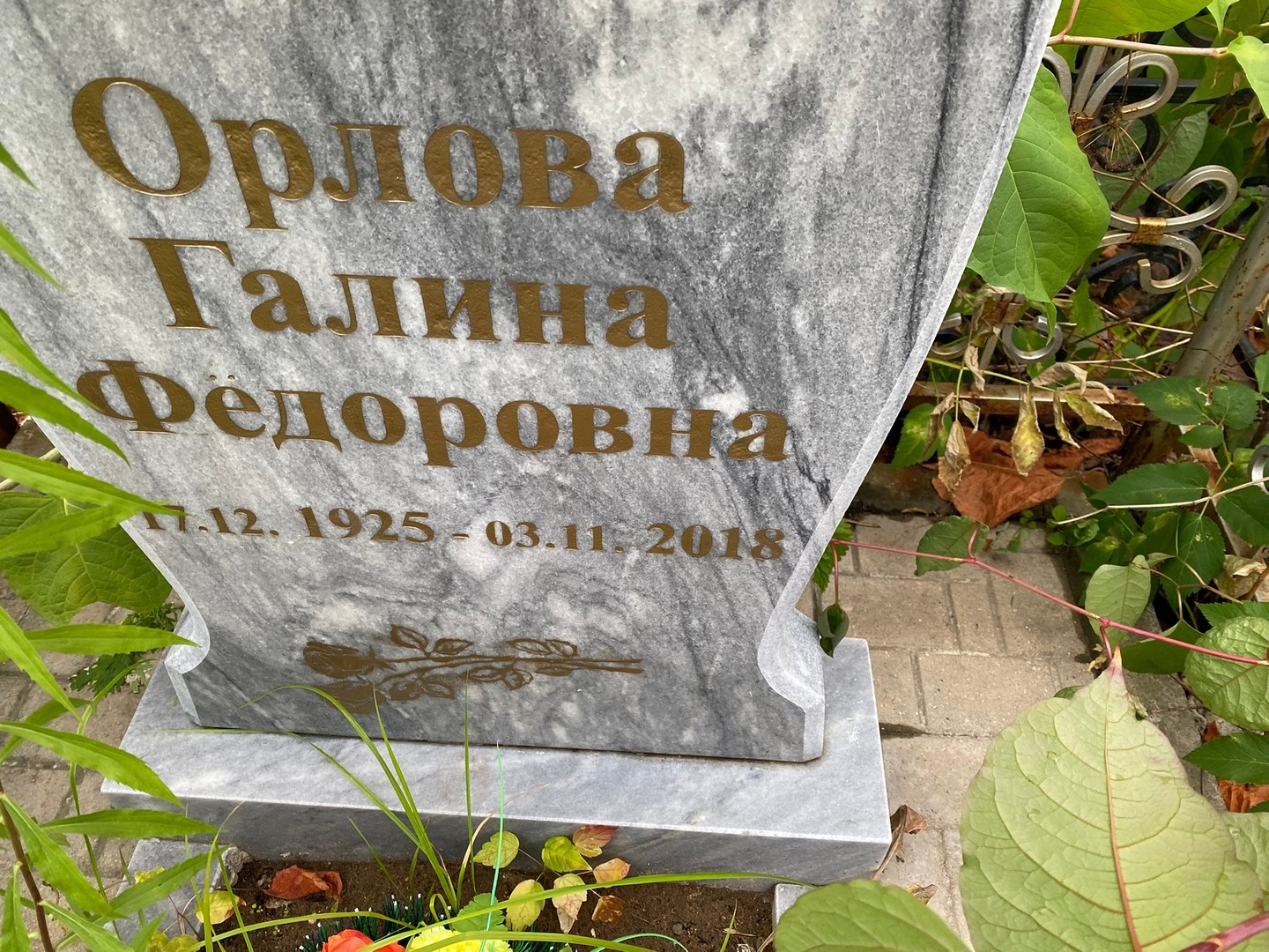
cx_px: 634
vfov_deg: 53.1
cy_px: 476
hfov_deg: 67.3
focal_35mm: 26
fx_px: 953
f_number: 1.8
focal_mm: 4.25
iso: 80
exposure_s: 1/121
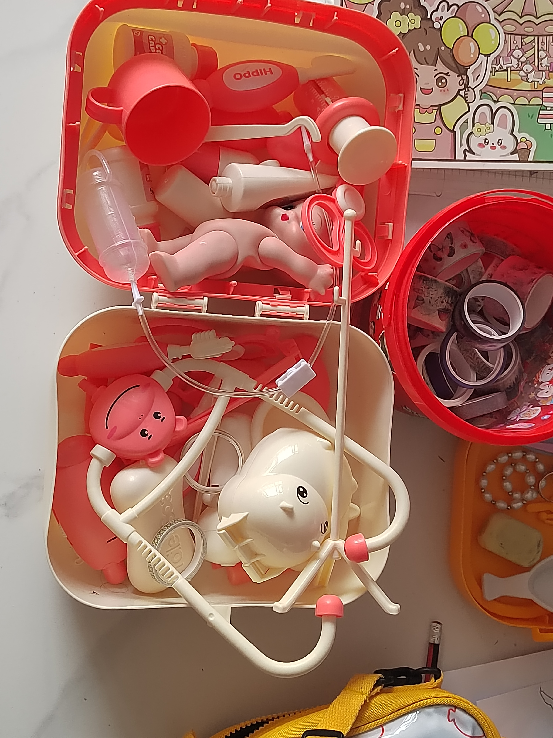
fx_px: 1065
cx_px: 276
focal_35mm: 50
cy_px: 369
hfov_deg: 29.1
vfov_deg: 38.2
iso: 1069
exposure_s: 1/100
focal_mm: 5.52
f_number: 1.9
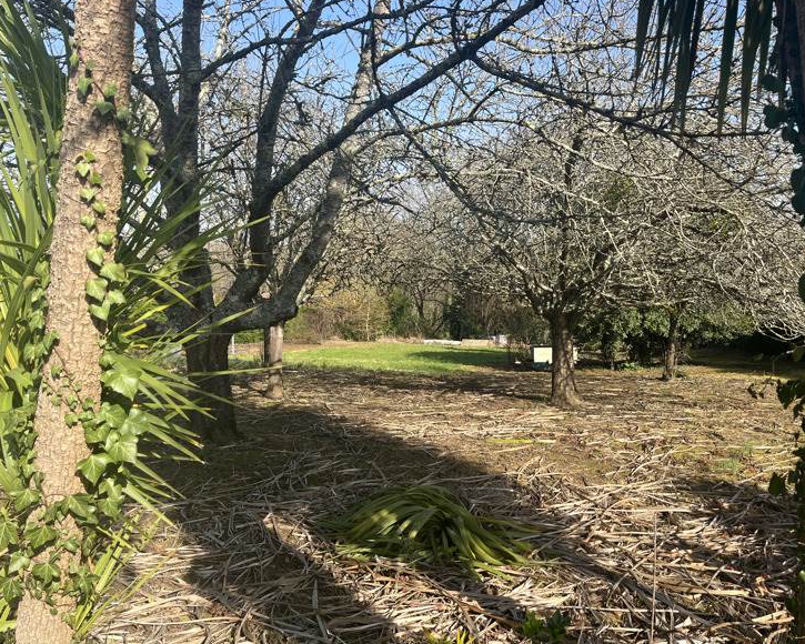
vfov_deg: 51.5
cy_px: 321
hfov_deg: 62.1
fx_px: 667
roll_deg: -0.8
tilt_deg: -7.3
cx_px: 442
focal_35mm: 28
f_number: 1.6
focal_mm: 5.1
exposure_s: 1/1536
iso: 50
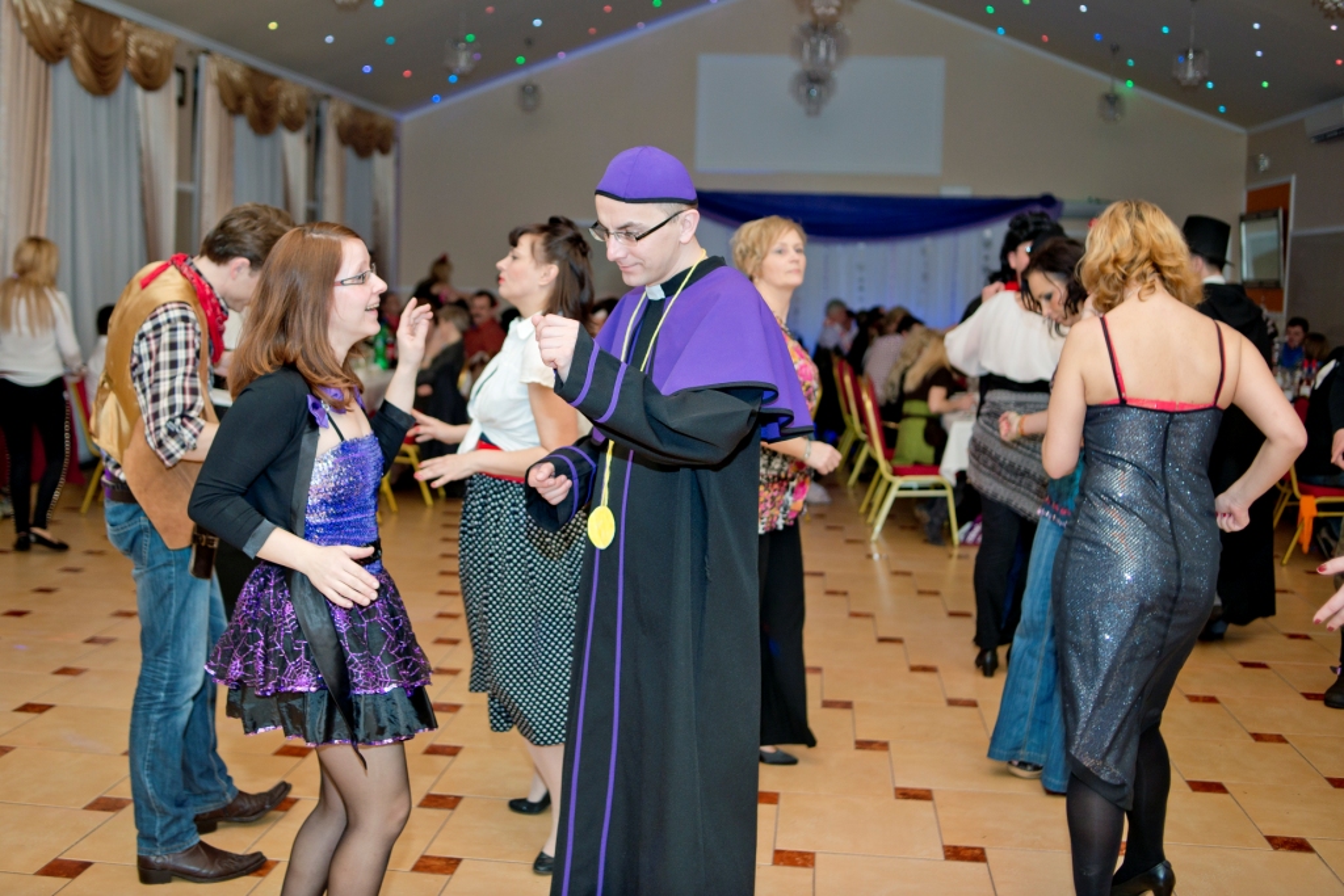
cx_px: 672
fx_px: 1307
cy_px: 448
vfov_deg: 37.9
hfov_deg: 54.4
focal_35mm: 35
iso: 320
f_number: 2.8
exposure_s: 1/320
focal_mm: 35
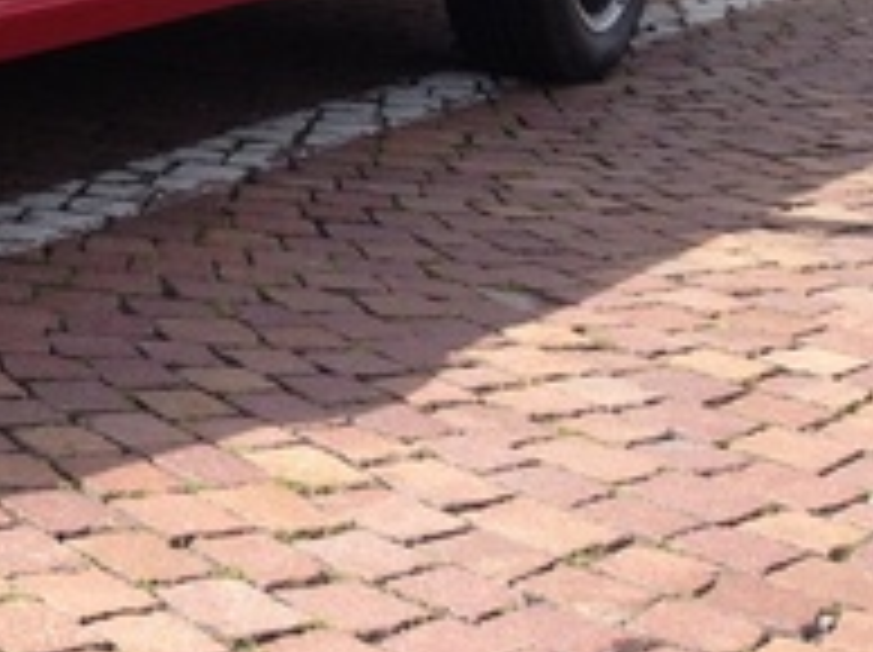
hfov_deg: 16.4
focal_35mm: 109
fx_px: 2746
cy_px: -292
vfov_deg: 12.9
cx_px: -450
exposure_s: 1/669
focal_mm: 4.13
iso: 50
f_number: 2.4
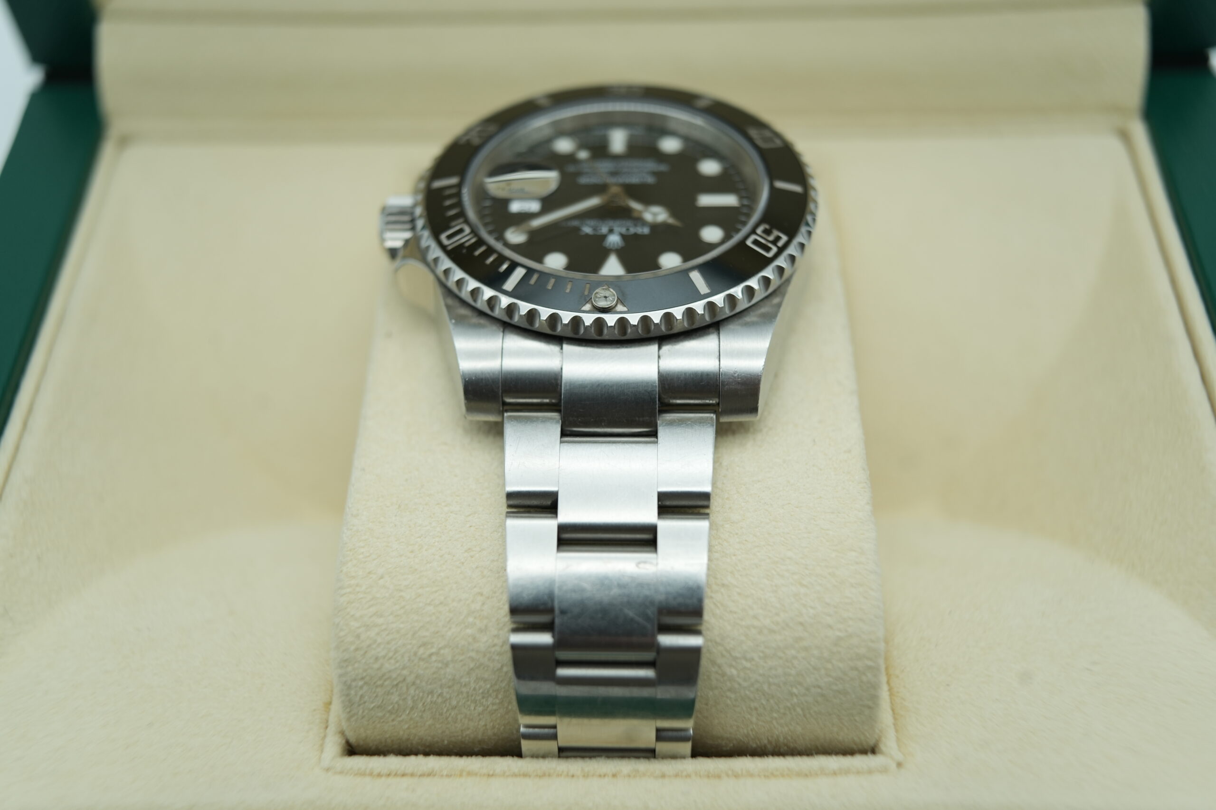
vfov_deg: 37.9
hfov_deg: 54.4
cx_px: 608
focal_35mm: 35
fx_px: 1182
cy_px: 405
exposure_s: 1/250
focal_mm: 35
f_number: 5
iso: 400
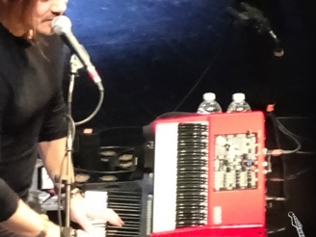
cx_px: 41
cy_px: 111
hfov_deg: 1.7
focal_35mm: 1159
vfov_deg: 1.3
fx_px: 10580
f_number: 6.3
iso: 4000
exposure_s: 1/40
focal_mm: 99.92
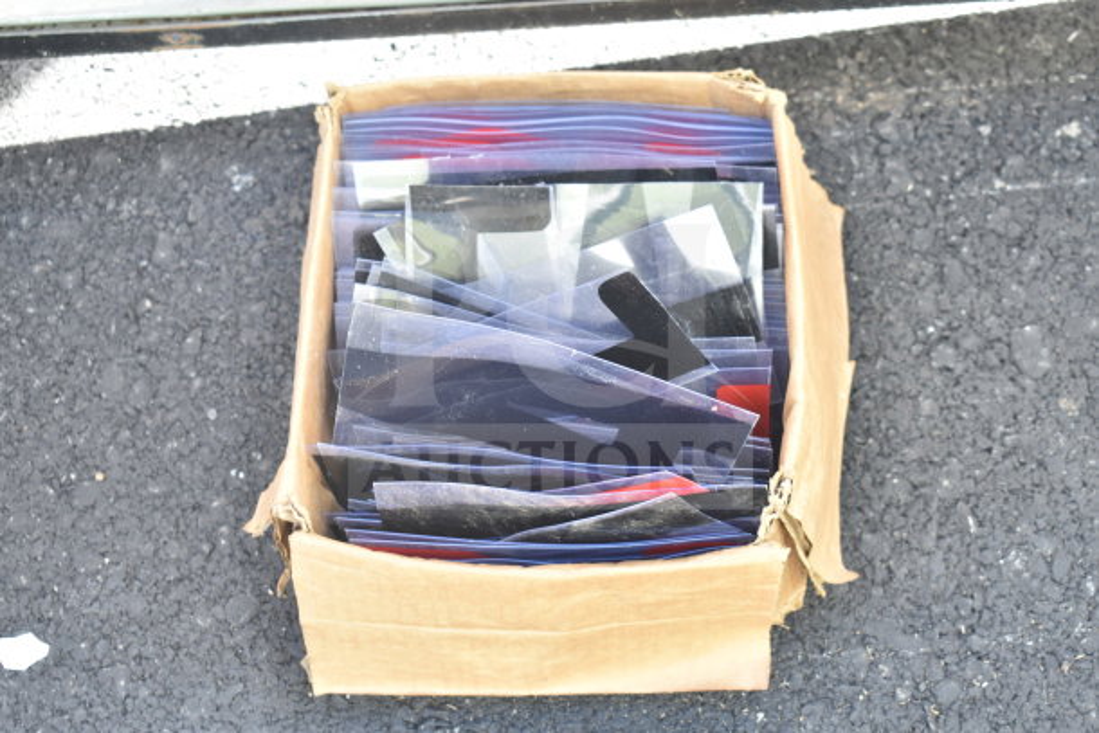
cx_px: 550
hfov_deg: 33.4
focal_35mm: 60
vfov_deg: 22.6
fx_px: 1832
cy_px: 366
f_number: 5
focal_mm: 40
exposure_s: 1/60
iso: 400
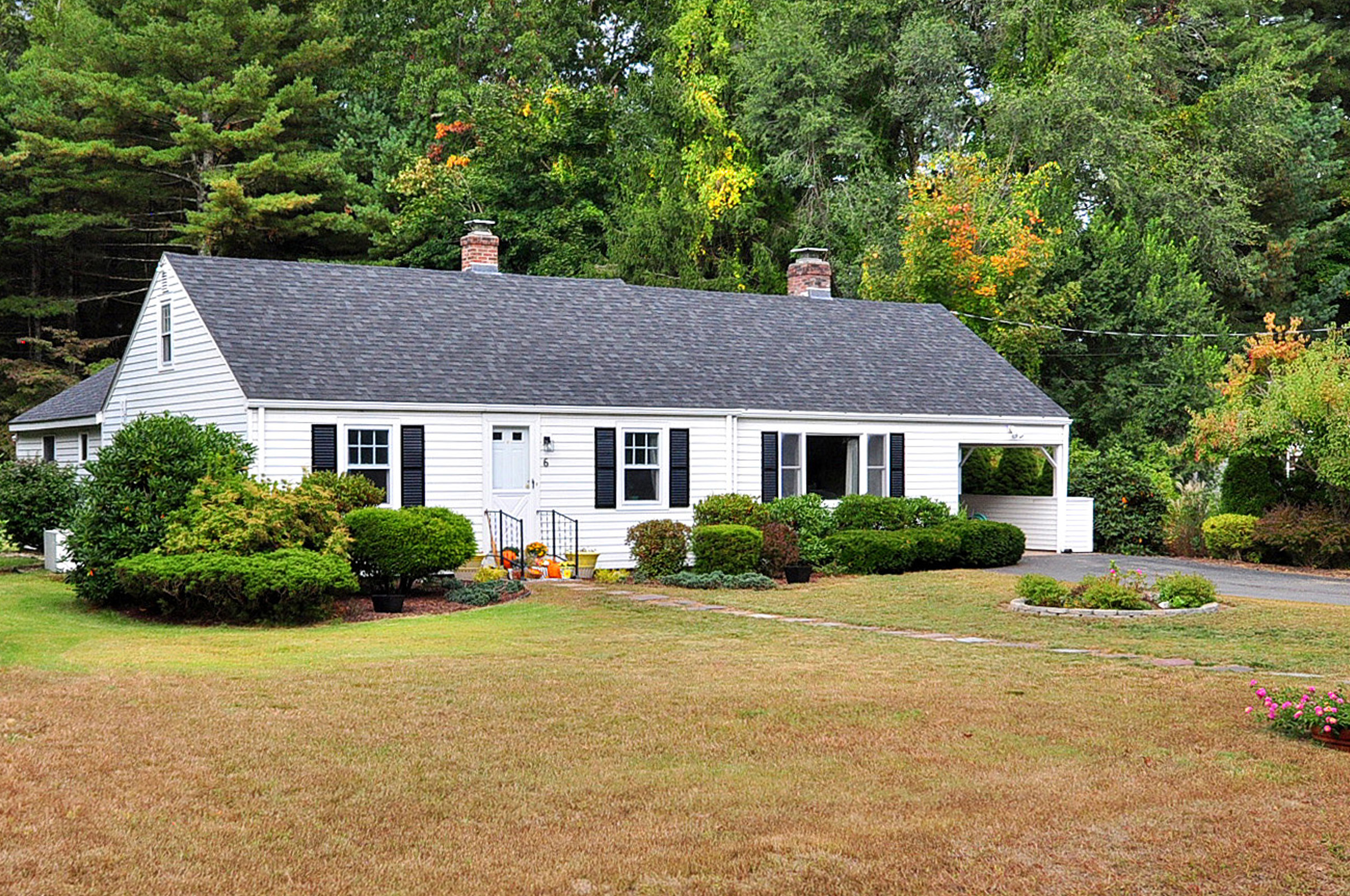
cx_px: 596
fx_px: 1348
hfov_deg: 53.1
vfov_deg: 36.8
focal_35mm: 36
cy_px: 424
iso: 500
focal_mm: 20
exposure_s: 1/400
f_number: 8
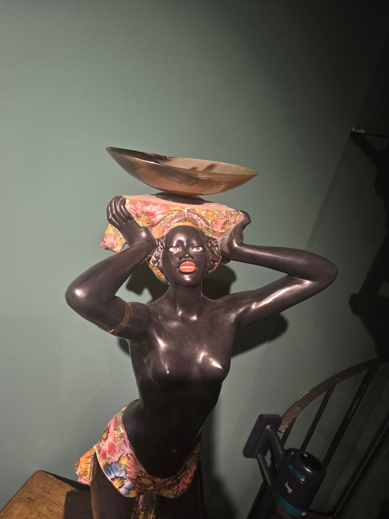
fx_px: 390
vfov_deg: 67.2
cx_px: 174
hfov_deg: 52.9
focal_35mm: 26
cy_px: 278
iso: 100
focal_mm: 5.4
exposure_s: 1/100
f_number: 1.8
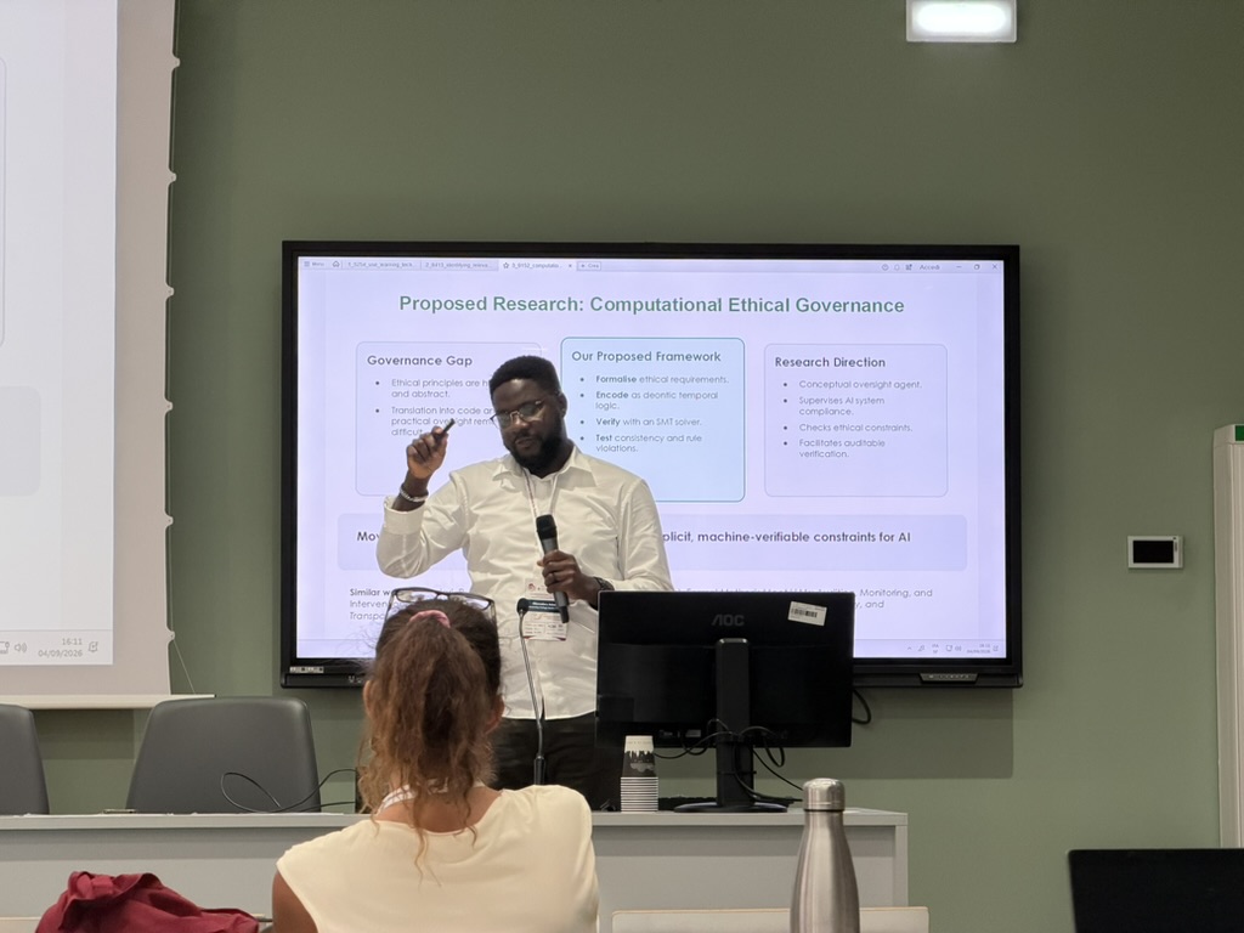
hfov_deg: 19.6
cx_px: 622
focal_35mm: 100
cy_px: 466
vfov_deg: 14.8
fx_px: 3594
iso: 125
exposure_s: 1/121
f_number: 2.8
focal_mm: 16.89
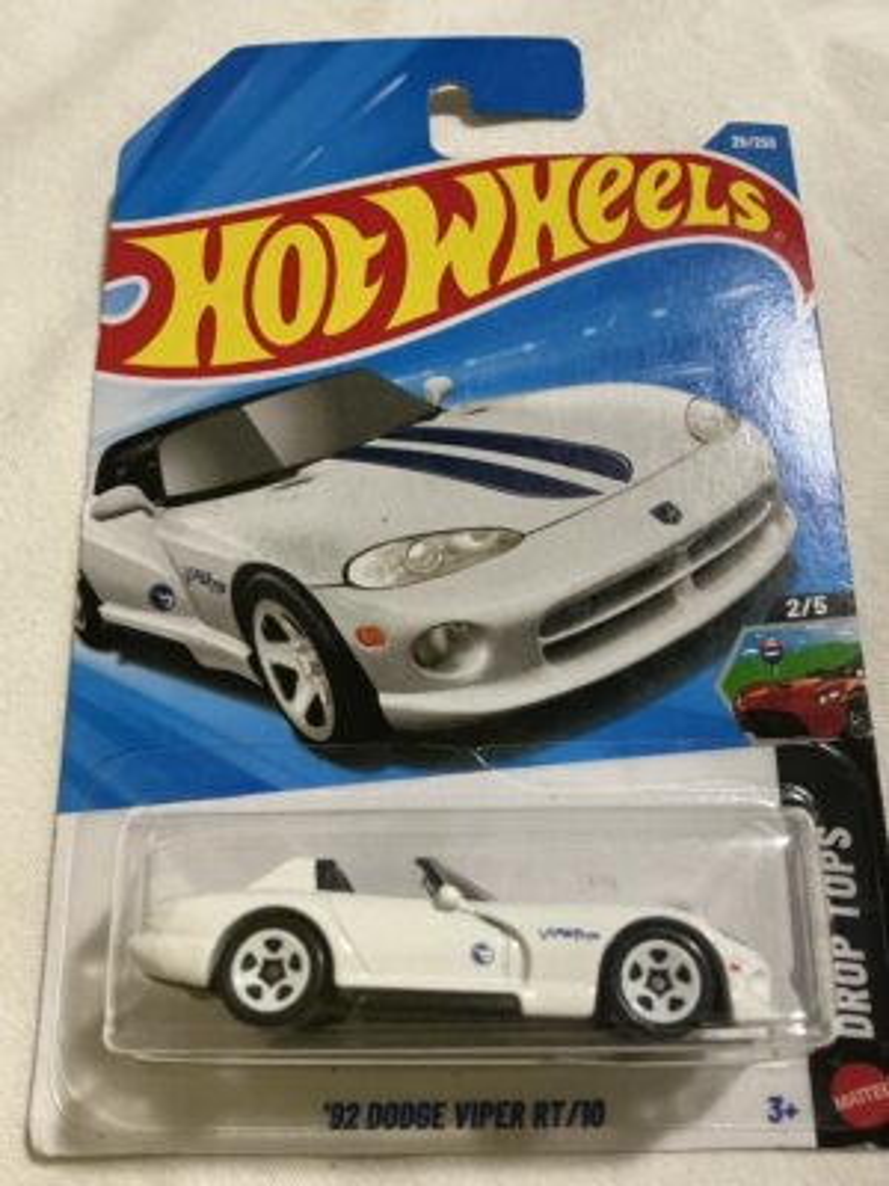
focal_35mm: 29
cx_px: 444
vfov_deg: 61.7
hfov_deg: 48.2
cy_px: 593
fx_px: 993
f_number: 1.8
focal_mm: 3
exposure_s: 1/30
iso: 320
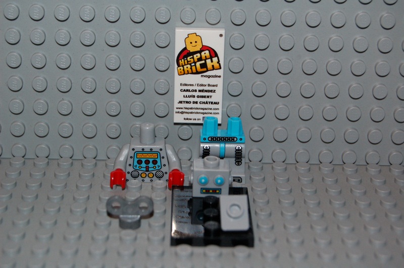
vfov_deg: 16.5
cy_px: 134
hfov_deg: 24.6
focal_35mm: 82
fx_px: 925
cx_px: 202
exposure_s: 1/60
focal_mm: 55
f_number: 5.6
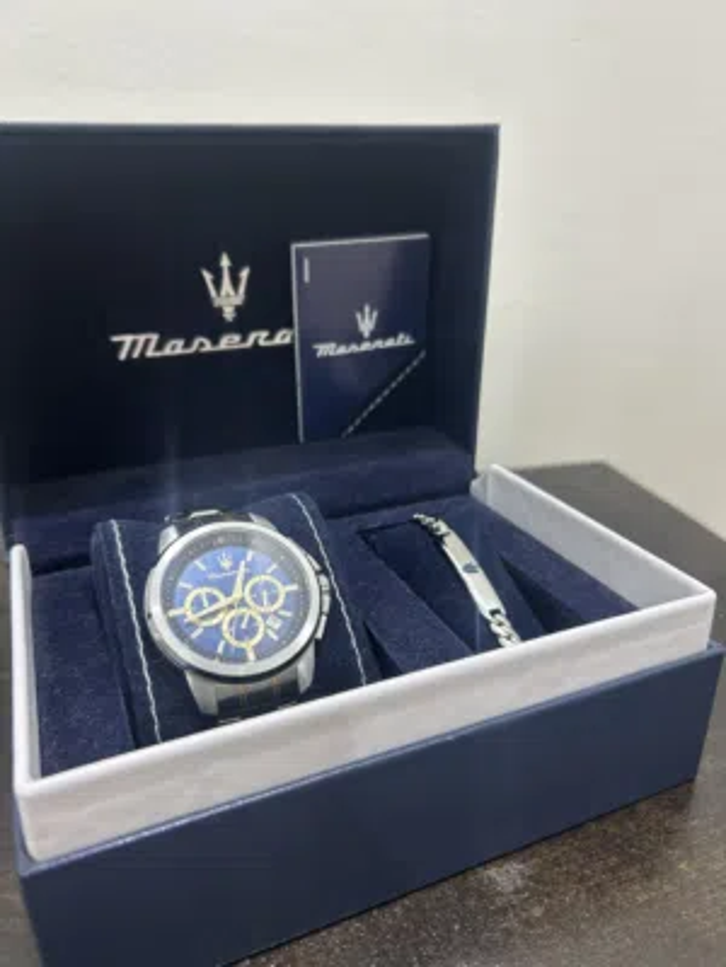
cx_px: 363
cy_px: 484
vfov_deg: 67.3
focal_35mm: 26
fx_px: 727
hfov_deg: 53.1
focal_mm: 5.7
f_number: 1.5
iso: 125
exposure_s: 1/60
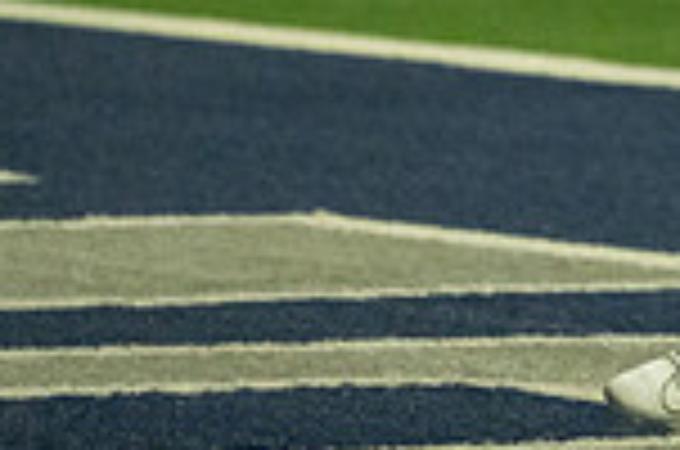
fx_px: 16267
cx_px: 1279
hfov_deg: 2.4
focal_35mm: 863
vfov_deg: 1.6
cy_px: -398
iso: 12800
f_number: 5.6
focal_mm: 224
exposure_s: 1/1250
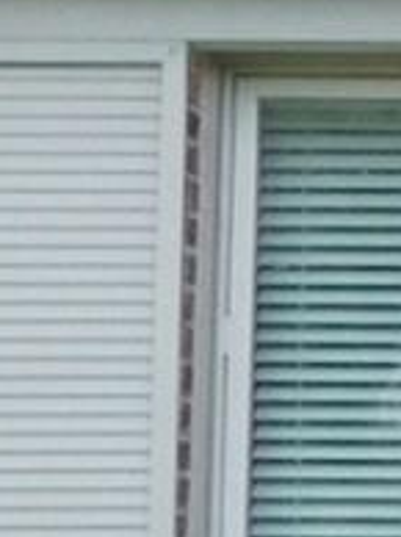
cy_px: 462
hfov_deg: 4.1
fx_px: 4907
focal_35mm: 317
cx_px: 2093
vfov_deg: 6.2
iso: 125
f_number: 3.2
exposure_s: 1/500
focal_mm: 5.3
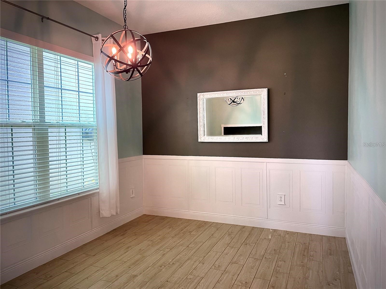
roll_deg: +1.4
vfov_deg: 53.1
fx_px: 290
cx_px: 193
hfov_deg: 67.3
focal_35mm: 26
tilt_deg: -1.9
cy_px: 144
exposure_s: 1/60
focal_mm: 4.2
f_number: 1.6
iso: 125
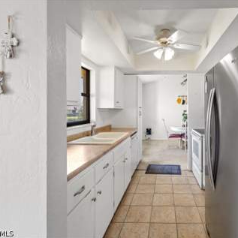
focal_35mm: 18
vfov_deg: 80.7
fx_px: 140
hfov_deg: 77.5
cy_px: 119
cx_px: 163
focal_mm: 14
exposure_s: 1/5
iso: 250
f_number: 8
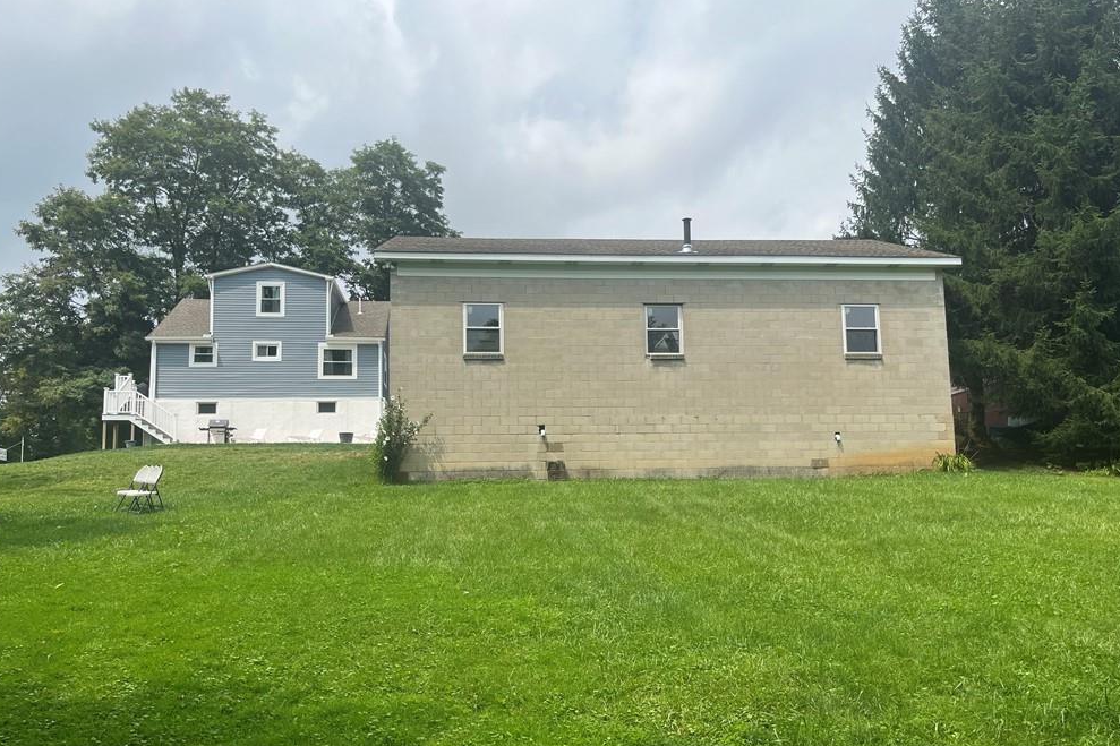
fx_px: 871
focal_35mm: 28
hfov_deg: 65.5
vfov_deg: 46.3
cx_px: 564
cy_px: 412
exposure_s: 1/5076
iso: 50
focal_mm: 5.1
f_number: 1.6
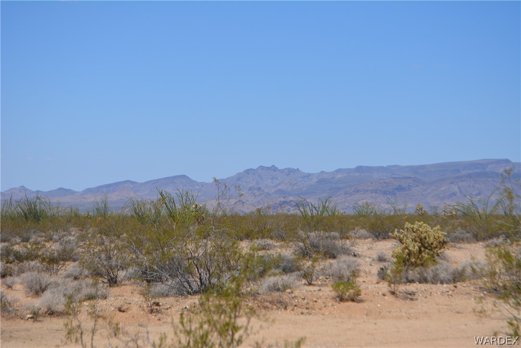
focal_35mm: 82
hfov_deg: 24.6
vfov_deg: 16.6
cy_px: 174
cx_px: 260
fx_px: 1195
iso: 400
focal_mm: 55
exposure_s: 1/2000
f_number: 7.1
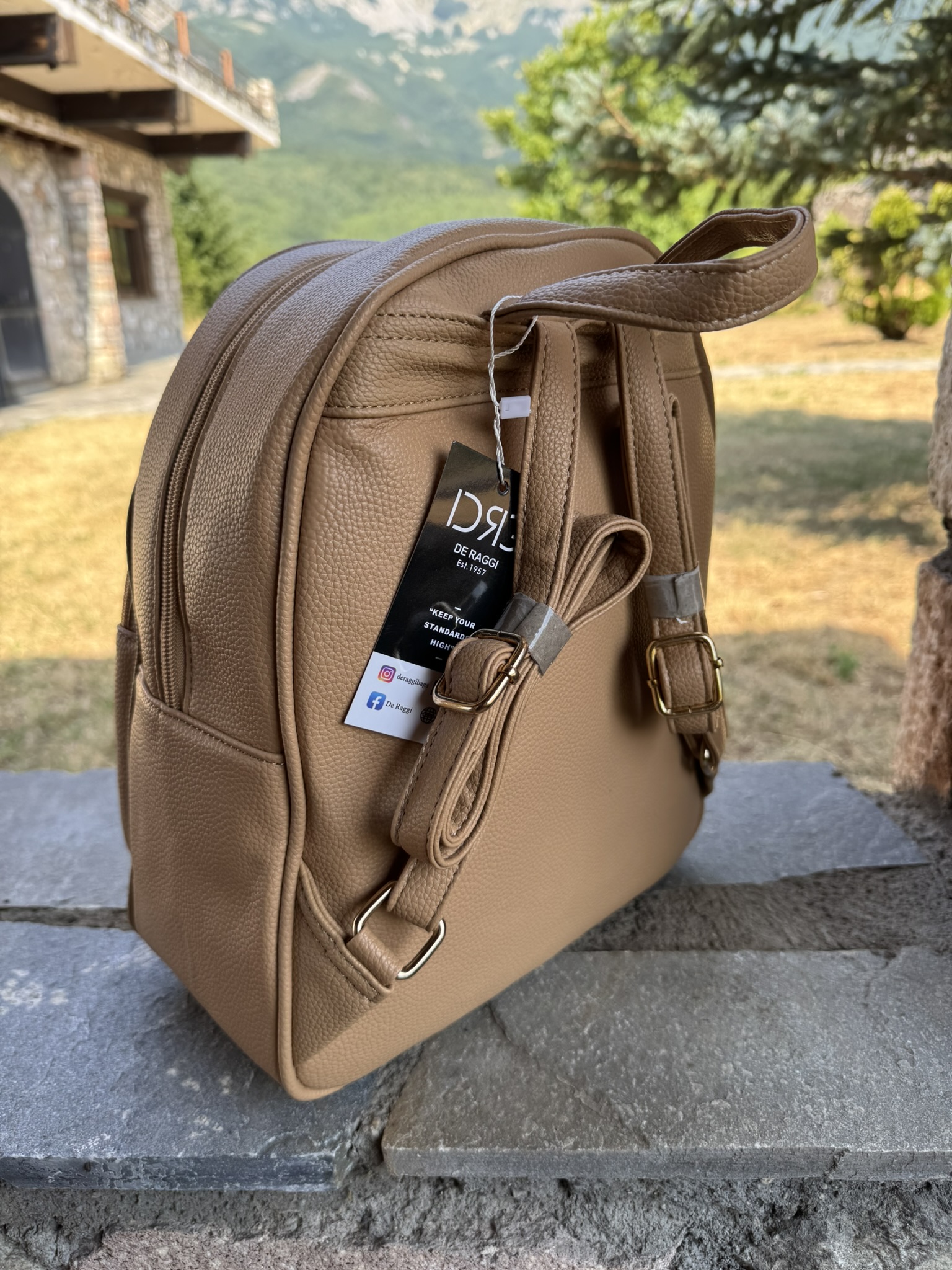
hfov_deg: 56.8
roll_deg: +2.4
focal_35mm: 24
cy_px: 635
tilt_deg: -19.5
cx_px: 476
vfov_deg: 71.6
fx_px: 880
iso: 80
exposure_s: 1/567
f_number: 1.78
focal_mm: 6.76
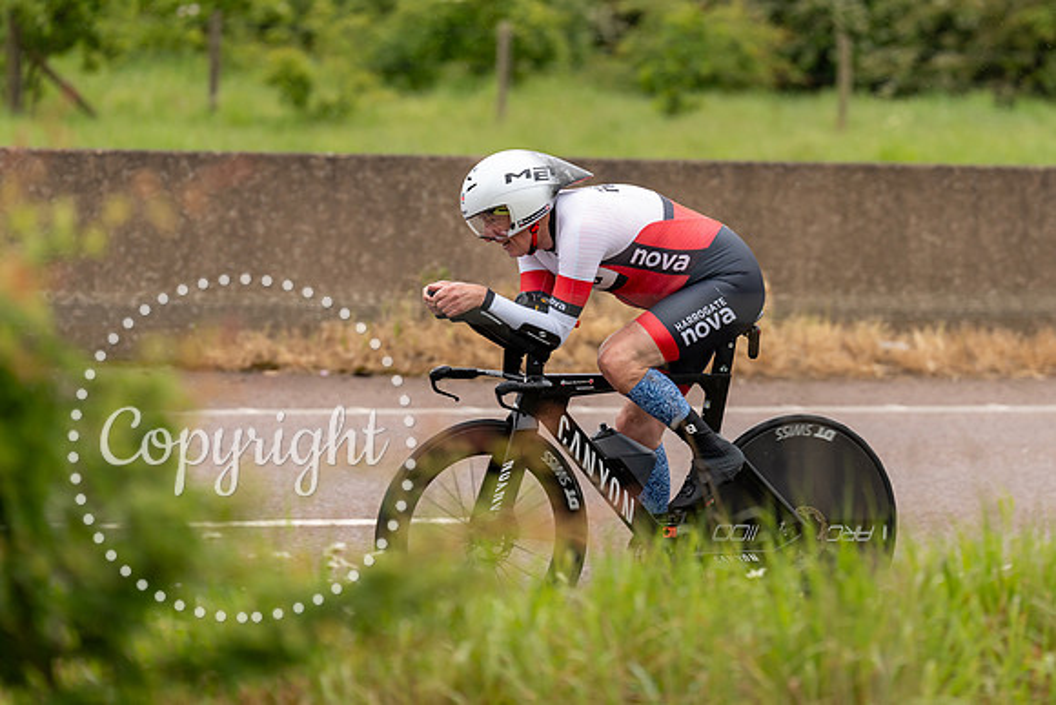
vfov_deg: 6.3
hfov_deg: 9.4
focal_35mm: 218
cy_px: 309
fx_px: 6402
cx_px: 594
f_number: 3.5
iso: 500
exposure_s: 1/1000
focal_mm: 194
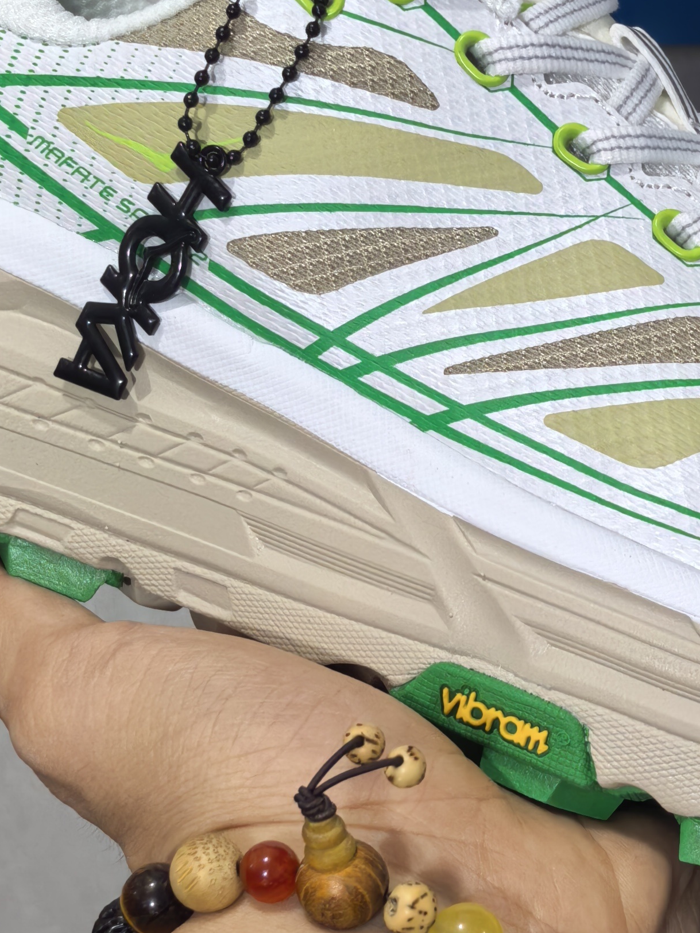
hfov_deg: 12.2
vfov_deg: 16.3
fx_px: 3262
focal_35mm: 121
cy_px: 449
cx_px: 488
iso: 250
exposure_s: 1/100
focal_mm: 5.75
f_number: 2
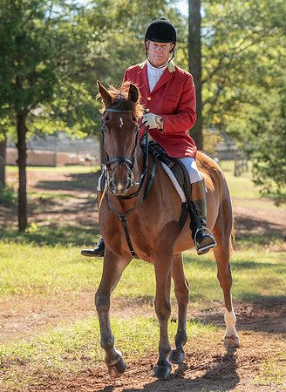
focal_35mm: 138
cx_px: 154
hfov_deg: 10.5
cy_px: 196
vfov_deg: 14.4
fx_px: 1552
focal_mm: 95
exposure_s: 1/320
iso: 280
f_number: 4
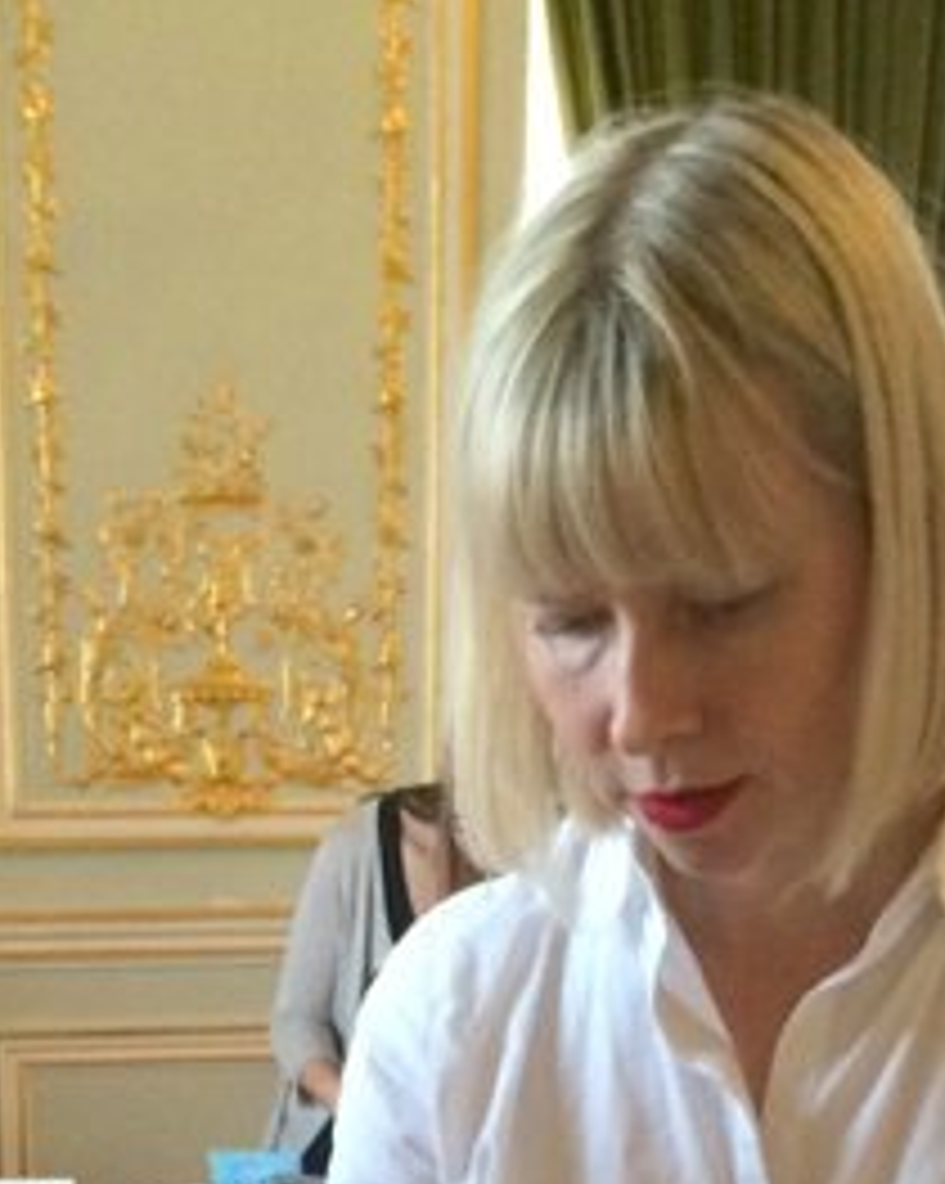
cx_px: 335
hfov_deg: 17.6
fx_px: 3045
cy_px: 1654
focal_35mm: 87
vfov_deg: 19.7
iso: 250
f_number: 2.2
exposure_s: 1/30
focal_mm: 4.15
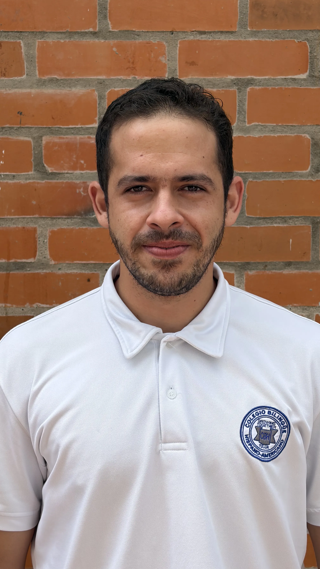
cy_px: 307
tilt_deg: -6.7
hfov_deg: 18.8
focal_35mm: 64
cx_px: 161
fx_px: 965
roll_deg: +0.0
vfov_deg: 32.8
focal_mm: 5.96
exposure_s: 1/1032
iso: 32
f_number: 1.6
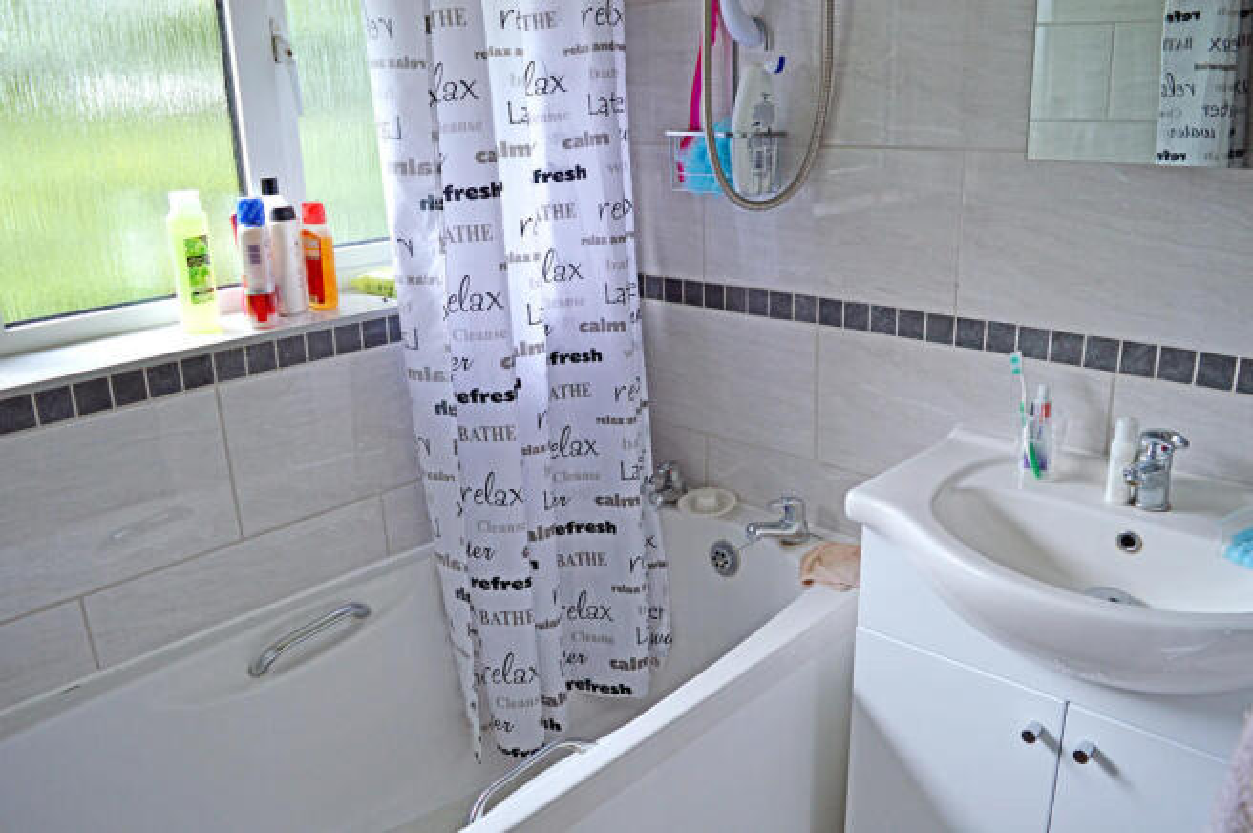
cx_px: 626
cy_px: 416
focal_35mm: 27
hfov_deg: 67.4
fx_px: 939
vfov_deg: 47.8
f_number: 5.6
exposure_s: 1/125
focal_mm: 18
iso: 400
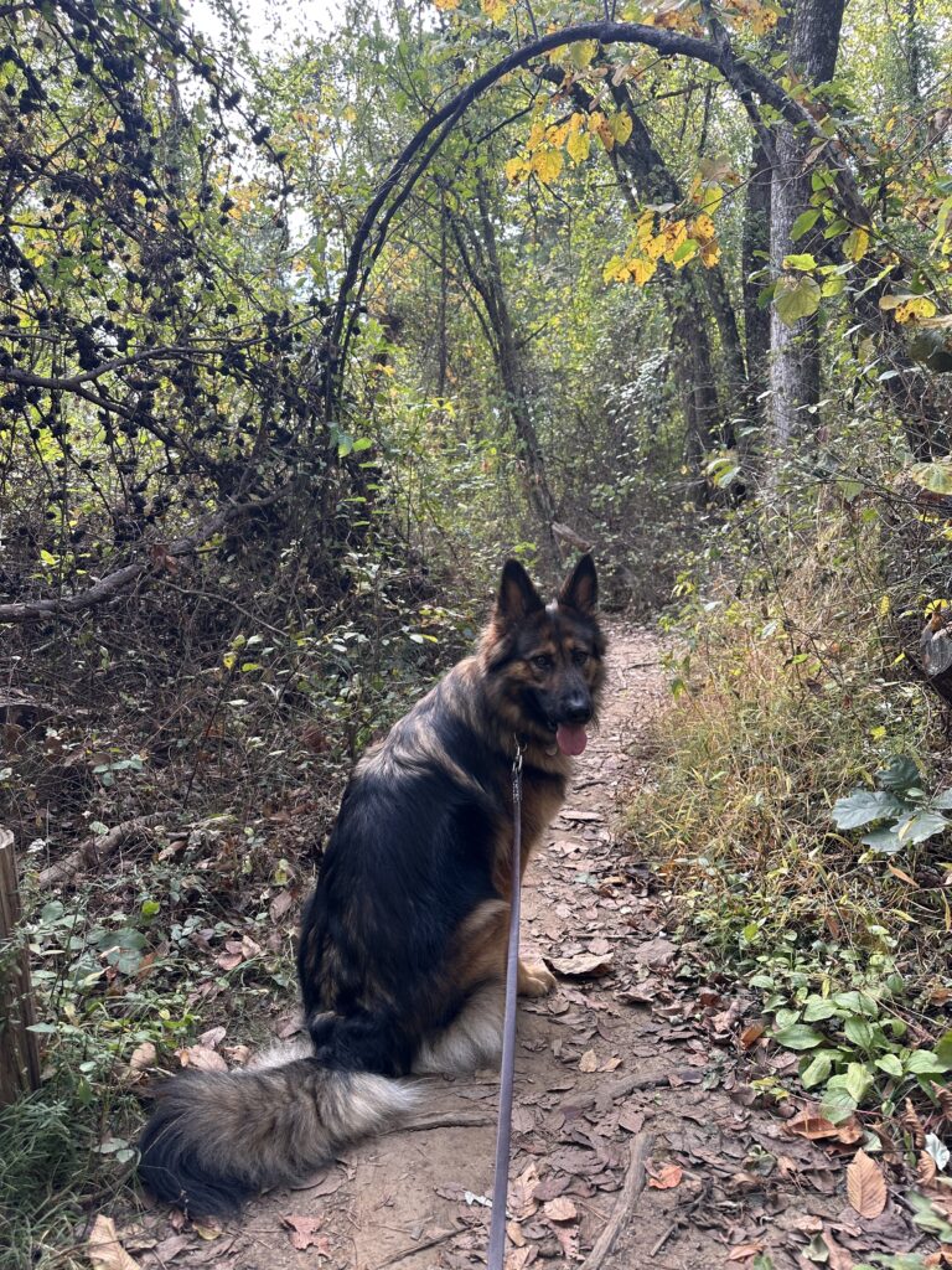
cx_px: 476
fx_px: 880
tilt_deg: -6.7
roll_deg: -0.8
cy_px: 635
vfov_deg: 71.6
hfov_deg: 56.8
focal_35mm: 24
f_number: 1.78
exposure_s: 1/232
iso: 80
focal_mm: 6.86
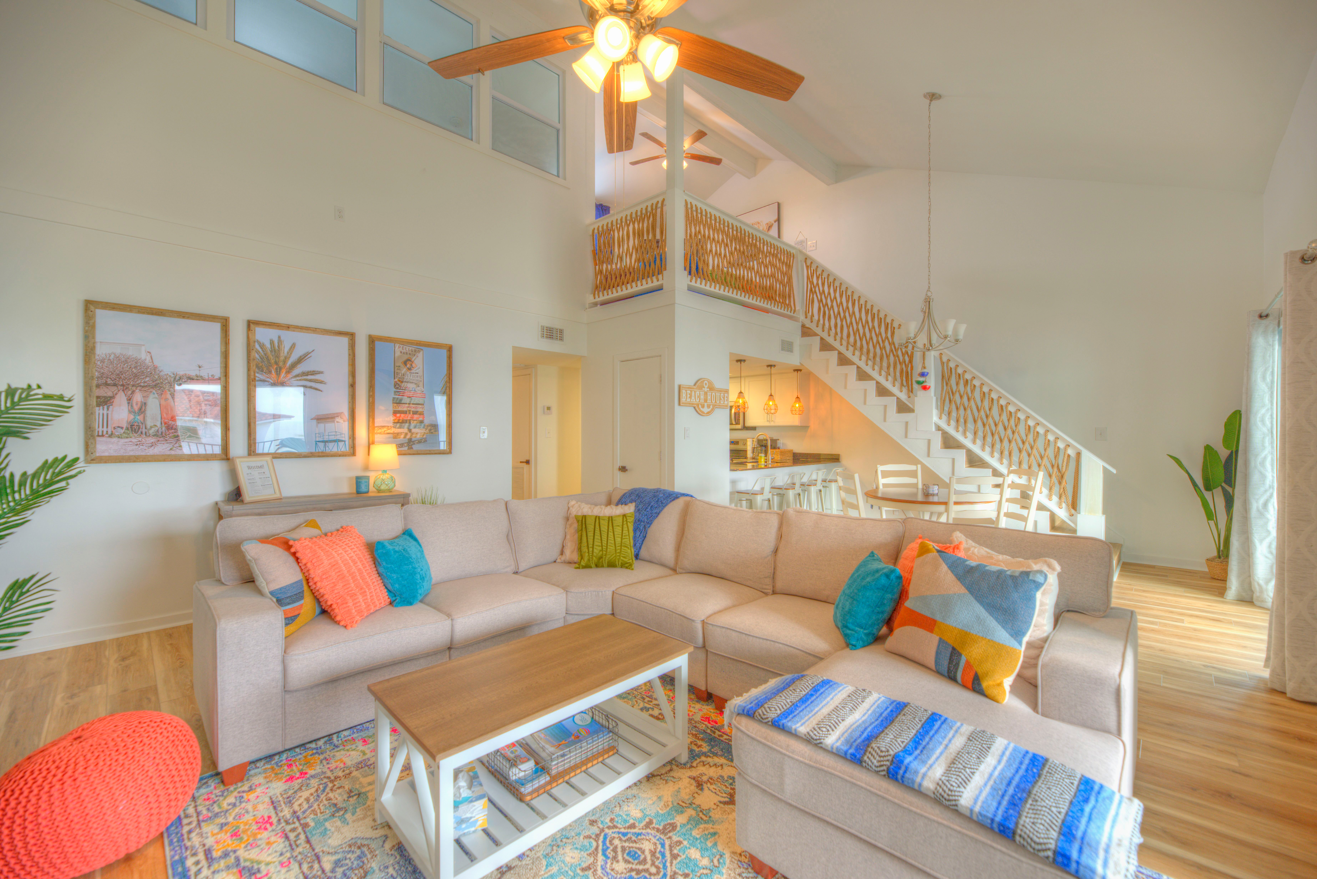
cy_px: 440
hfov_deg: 104.2
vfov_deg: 81.3
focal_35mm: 14
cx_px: 658
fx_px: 512
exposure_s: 1/80
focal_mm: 14
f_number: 4.5
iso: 400
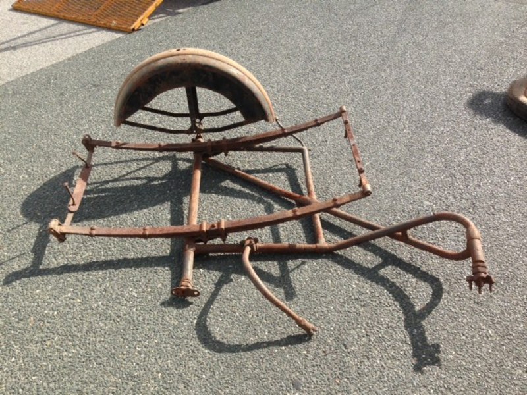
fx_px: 502
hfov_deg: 55.4
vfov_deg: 42.9
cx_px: 264
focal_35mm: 33
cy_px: 198
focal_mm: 4.13
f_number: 2.4
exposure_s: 1/747
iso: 50
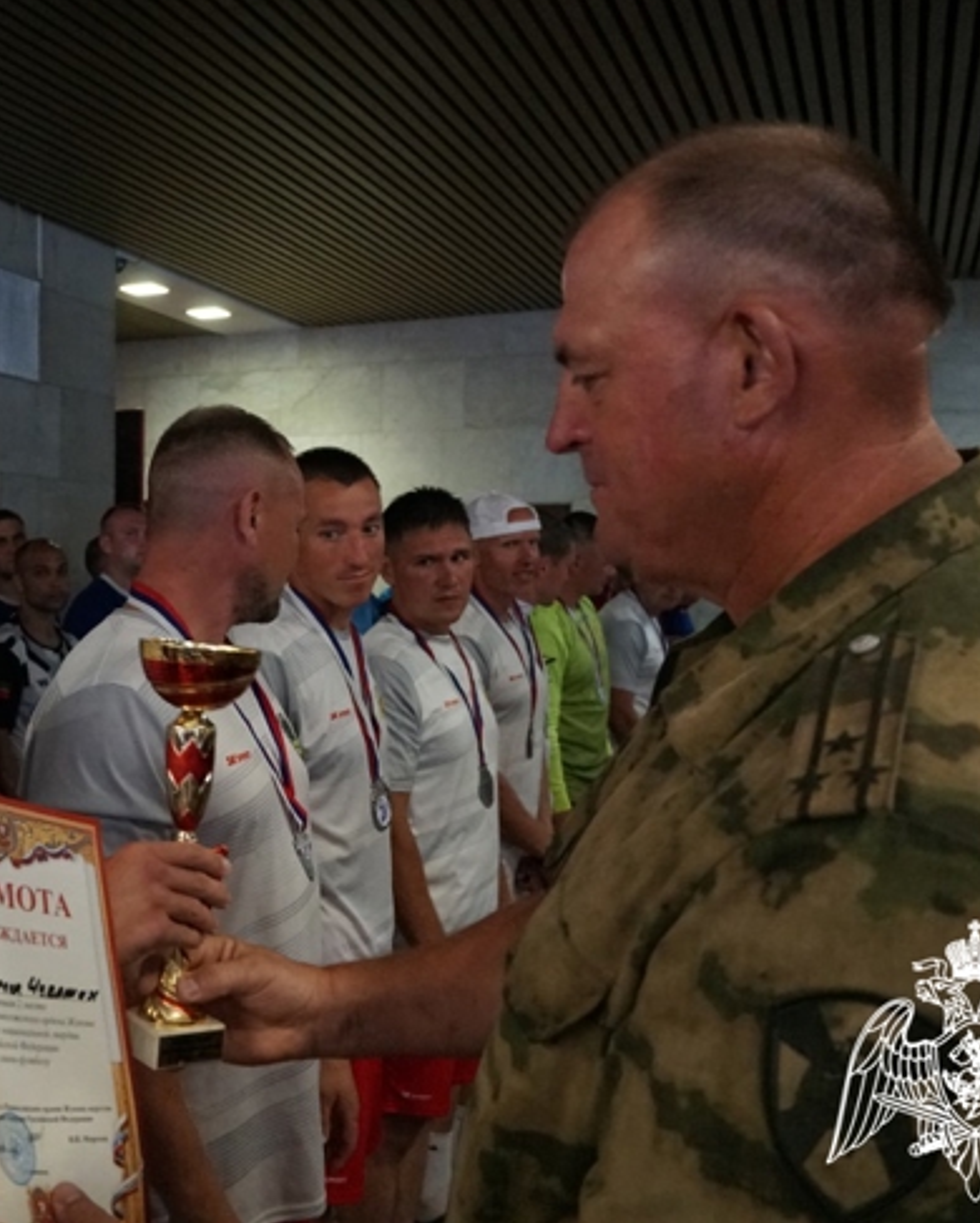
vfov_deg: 46.8
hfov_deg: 37.0
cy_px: 598
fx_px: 1413
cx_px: 206
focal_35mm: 39
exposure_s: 1/160
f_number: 3.5
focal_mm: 18
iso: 6400
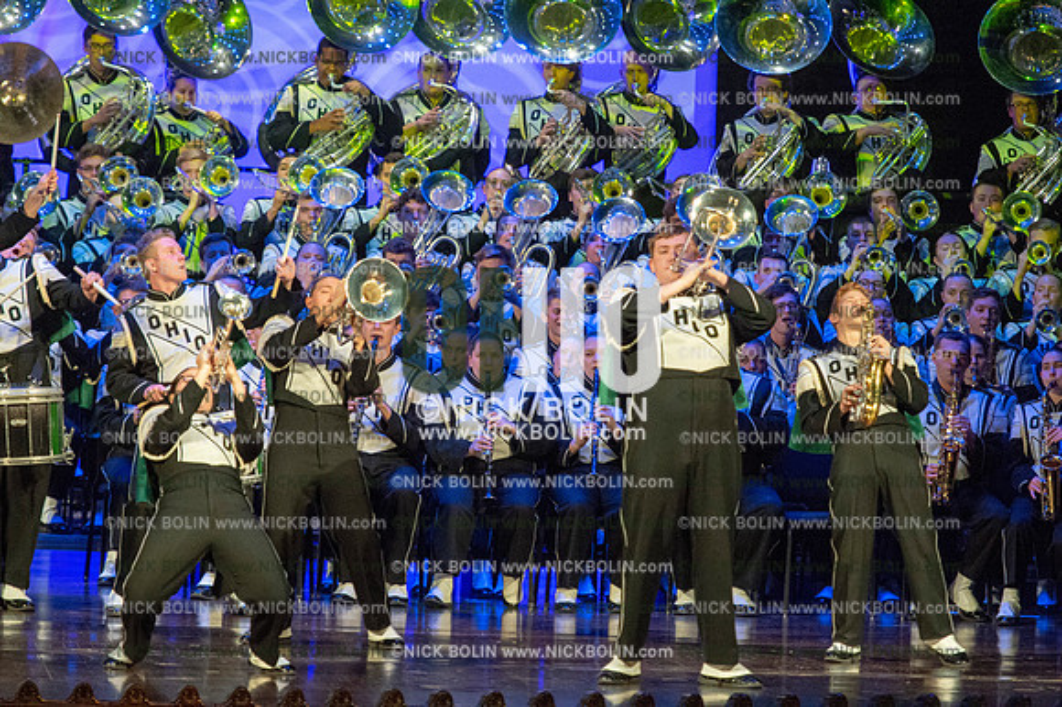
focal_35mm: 240
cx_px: 531
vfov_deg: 5.7
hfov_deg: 8.6
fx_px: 7076
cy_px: 354
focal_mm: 240
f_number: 5.6
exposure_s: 1/320
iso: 8000
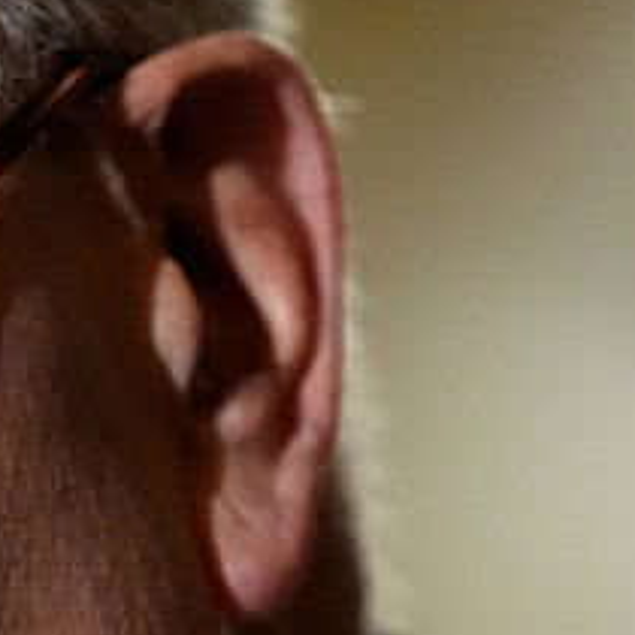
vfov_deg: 2.1
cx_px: 100
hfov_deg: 2.1
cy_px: 773
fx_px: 17205
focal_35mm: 829
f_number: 2.8
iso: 5000
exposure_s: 1/250
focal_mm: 200
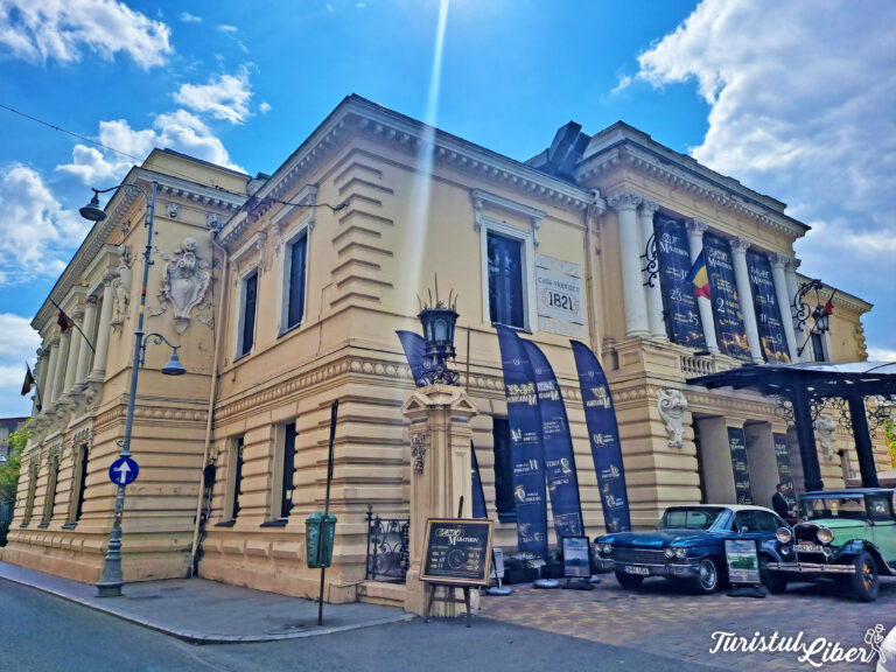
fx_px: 647
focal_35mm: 25
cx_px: 448
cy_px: 336
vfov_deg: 54.9
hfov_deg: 69.4
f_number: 2
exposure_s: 1/3623
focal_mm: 4.6
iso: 32
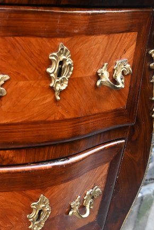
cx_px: -51
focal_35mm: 81
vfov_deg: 24.6
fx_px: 518
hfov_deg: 16.0
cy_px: 196
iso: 560
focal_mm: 19.5
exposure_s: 1/125
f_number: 3.5
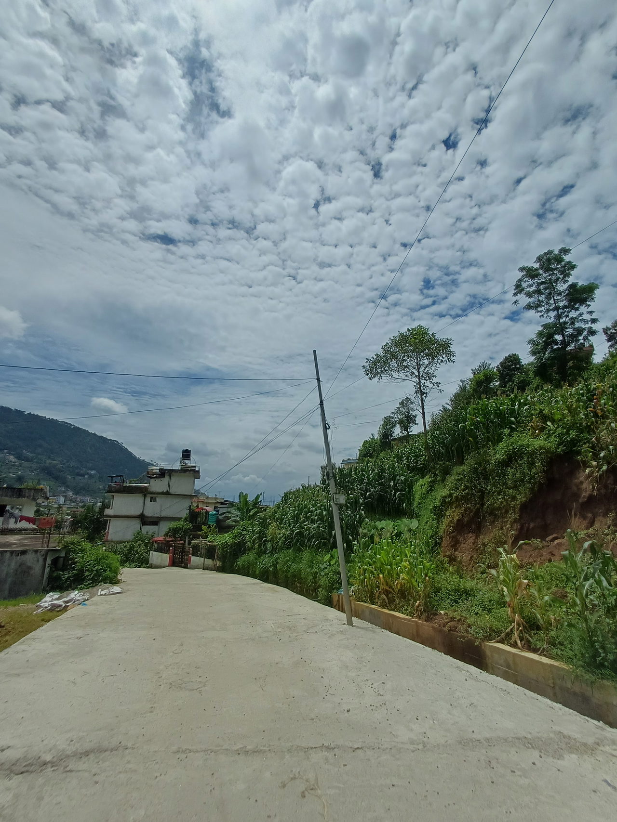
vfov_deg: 94.5
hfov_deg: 78.1
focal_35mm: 16
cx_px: 308
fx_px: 380
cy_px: 411
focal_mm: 1.64
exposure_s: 1/6289
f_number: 2.2
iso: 50
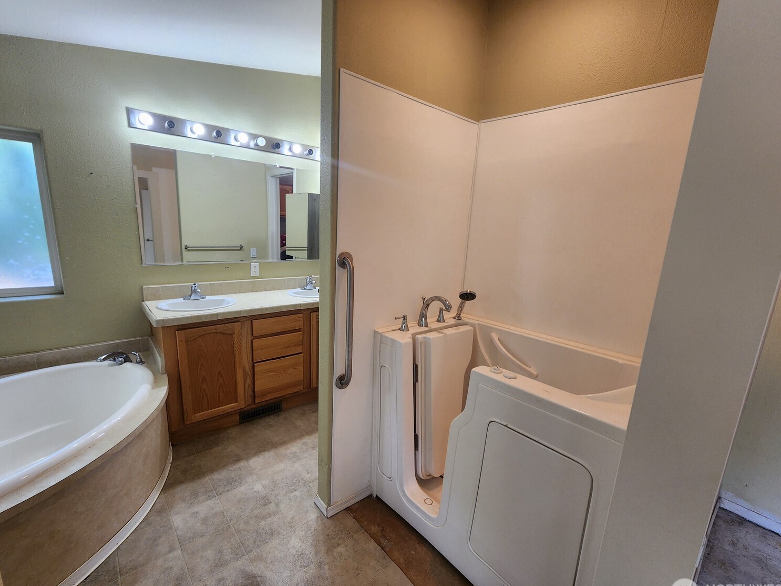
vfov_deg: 85.6
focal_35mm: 14
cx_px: 386
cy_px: 298
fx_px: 316
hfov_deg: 102.1
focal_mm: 2.2
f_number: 2.2
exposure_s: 1/60
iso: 125
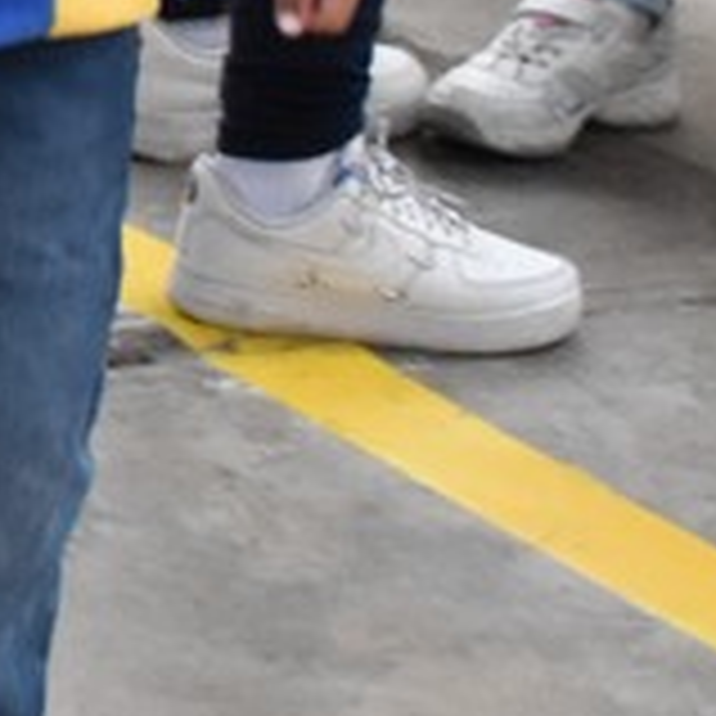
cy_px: -675
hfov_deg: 5.4
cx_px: -1977
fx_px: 6740
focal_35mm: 288
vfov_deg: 5.9
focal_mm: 24
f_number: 5.6
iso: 1600
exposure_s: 1/160
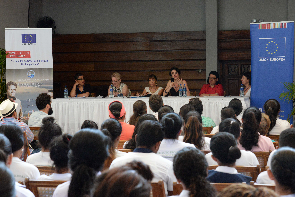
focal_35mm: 90
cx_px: 148
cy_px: 98
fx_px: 738
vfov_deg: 15.2
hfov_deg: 22.6
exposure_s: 1/100
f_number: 8
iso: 6400
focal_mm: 90
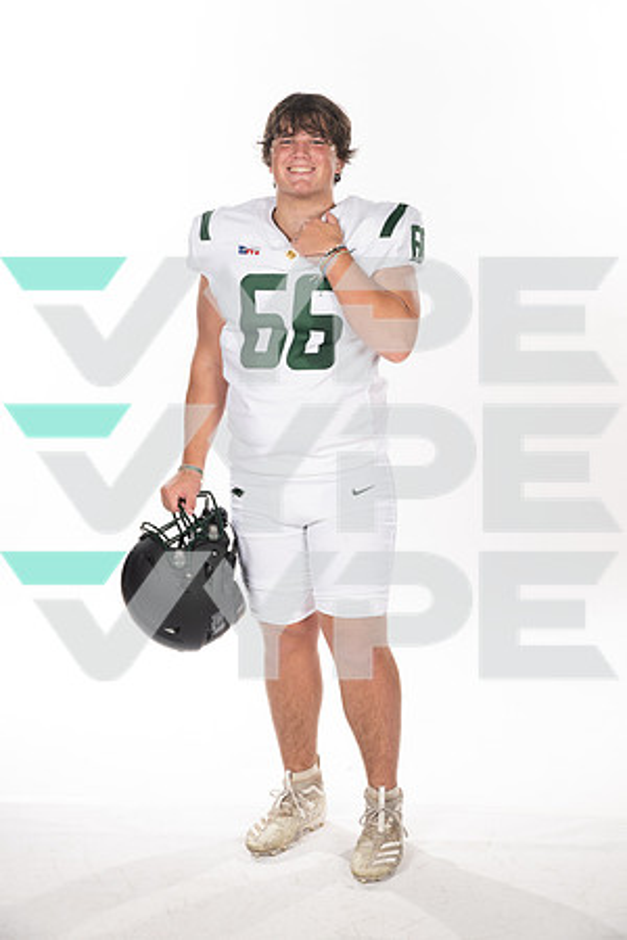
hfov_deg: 23.4
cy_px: 470
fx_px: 1515
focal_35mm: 58
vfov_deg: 34.5
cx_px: 314
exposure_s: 1/400
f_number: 8
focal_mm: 58
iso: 640
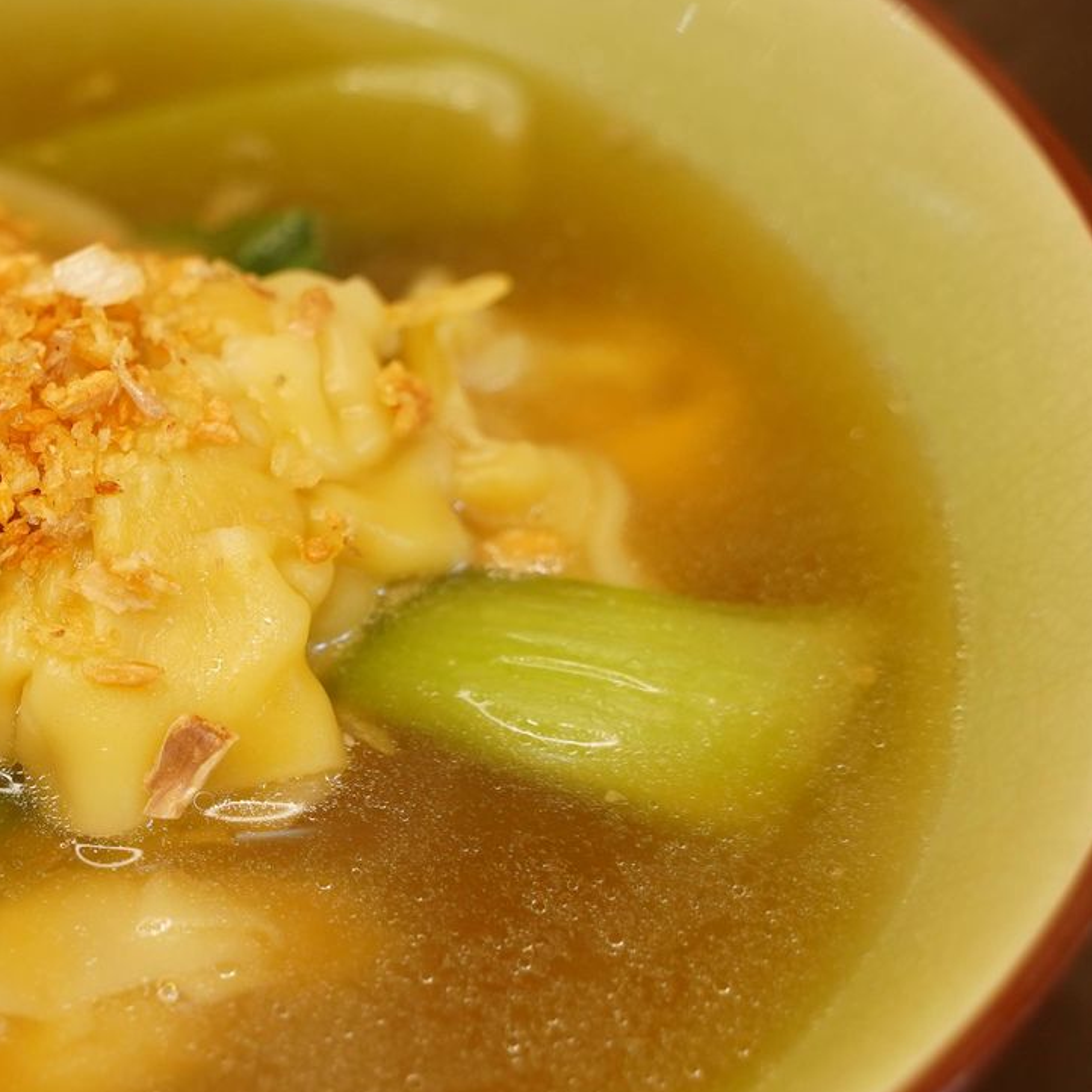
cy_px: 683
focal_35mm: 106
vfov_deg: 16.4
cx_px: -62
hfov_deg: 16.0
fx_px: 3783
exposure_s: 1/160
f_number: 3.5
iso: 500
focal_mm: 45
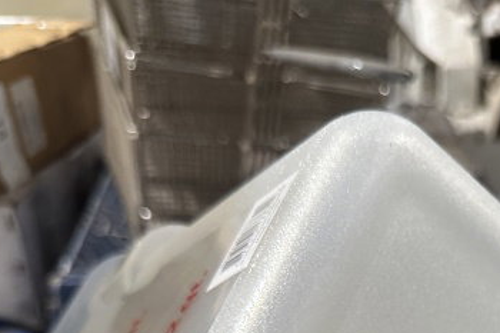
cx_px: 426
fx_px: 805
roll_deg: +0.4
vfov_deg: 19.5
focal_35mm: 58
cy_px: 534
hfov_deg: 33.1
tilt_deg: -38.0
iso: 250
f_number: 1.78
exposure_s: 1/85
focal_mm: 6.86
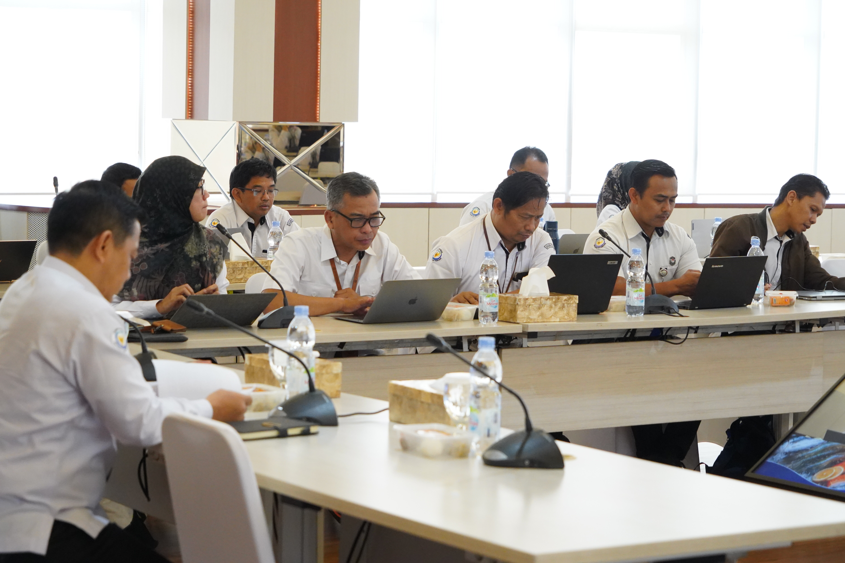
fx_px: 2112
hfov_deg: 22.6
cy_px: 282
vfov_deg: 15.2
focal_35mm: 90
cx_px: 422
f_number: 6.3
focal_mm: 90
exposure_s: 1/125
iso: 8000
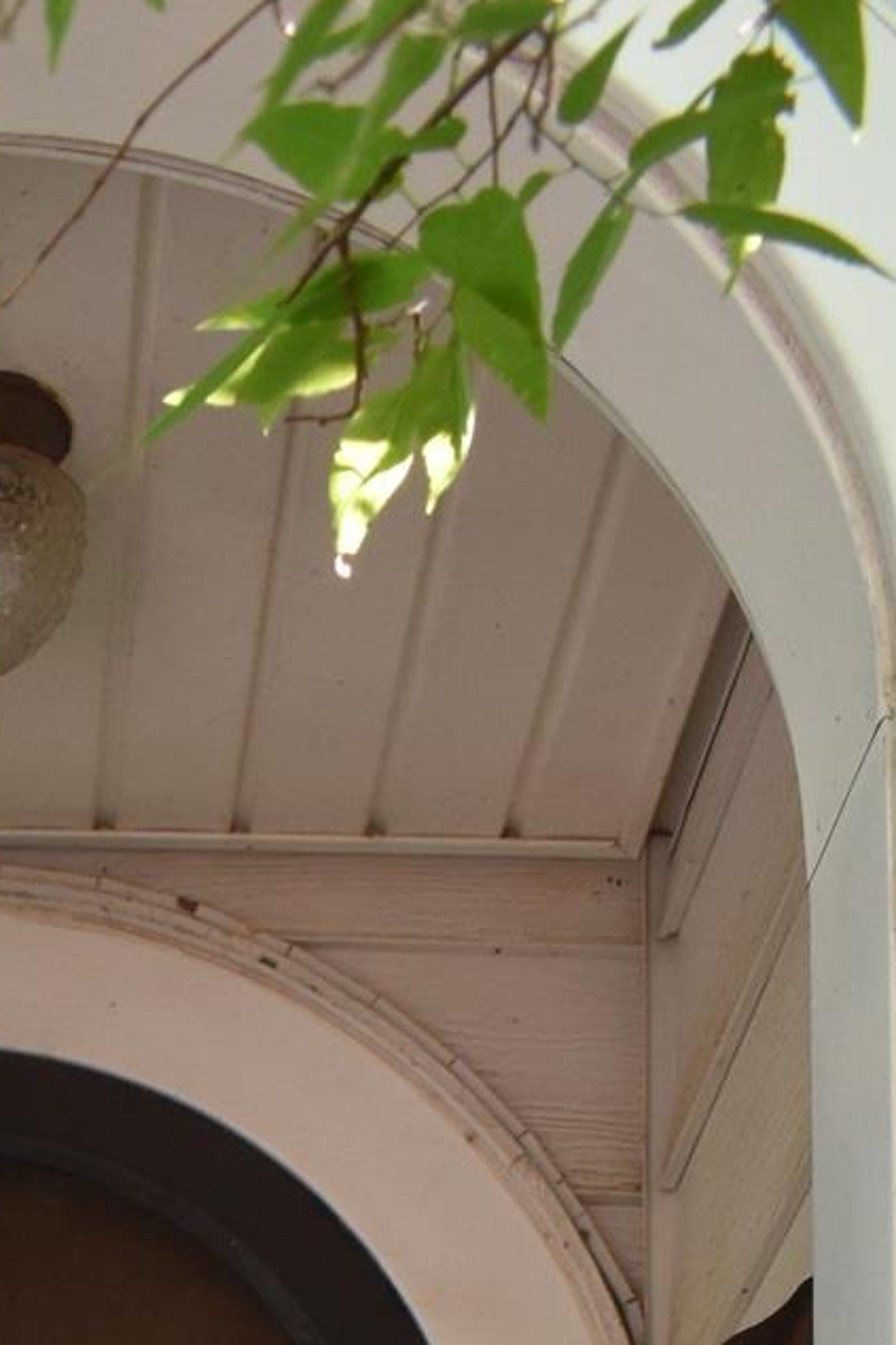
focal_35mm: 98
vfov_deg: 17.2
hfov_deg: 13.0
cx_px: -572
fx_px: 3660
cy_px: 2402
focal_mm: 18
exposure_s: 1/200
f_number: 7.1
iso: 800
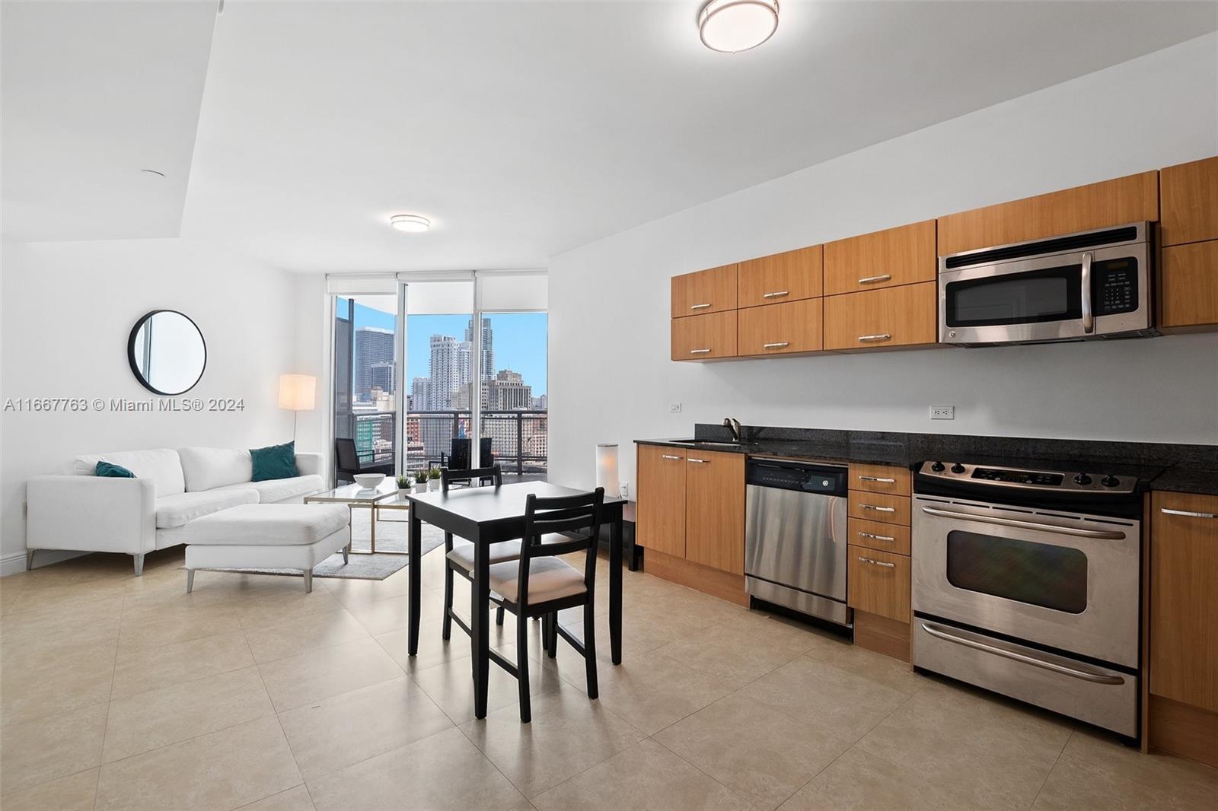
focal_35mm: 15
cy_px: 406
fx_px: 507
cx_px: 609
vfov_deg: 77.3
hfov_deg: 100.4
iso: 220
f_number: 8
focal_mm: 10
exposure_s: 1/15
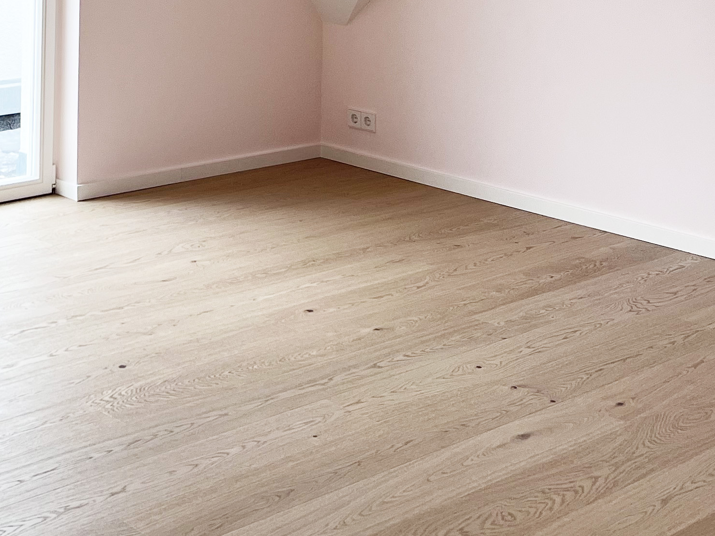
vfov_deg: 19.0
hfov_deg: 26.4
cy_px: -184
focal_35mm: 71
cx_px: 58
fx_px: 1466
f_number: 1.5
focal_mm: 5.7
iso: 100
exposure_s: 1/121
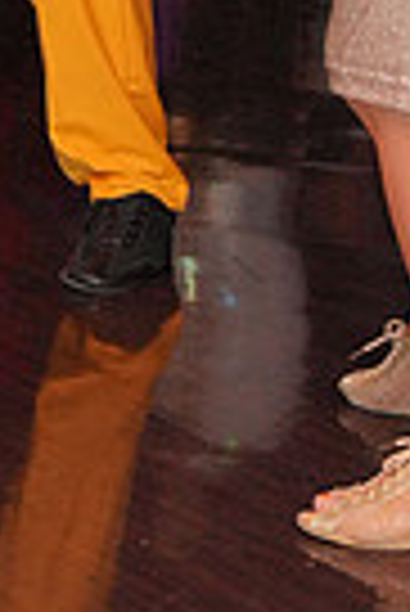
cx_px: 137
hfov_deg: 6.7
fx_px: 3493
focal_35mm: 205
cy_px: -387
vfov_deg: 9.6
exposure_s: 1/200
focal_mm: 48
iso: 4000
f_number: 4
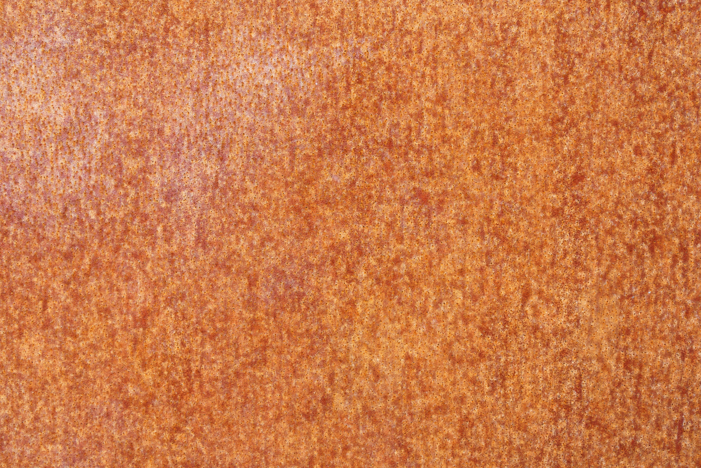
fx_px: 428
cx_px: 350
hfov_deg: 78.6
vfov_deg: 57.2
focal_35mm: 22
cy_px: 234
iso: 100
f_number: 8
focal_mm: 22
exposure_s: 1/40
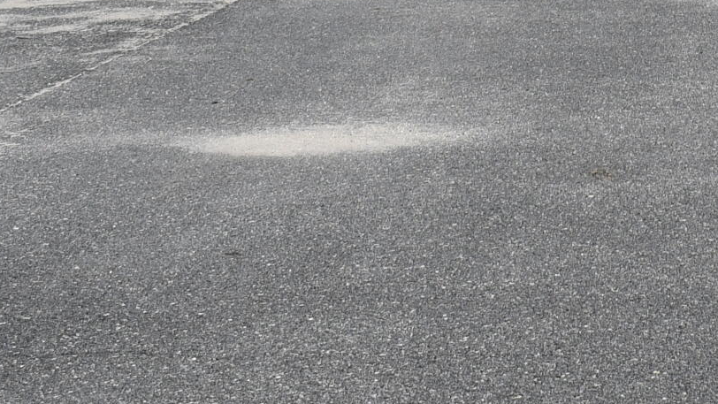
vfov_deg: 9.5
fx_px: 2285
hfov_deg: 17.2
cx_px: 806
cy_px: -400
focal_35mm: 120
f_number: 9
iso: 100
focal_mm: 21
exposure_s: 1/320
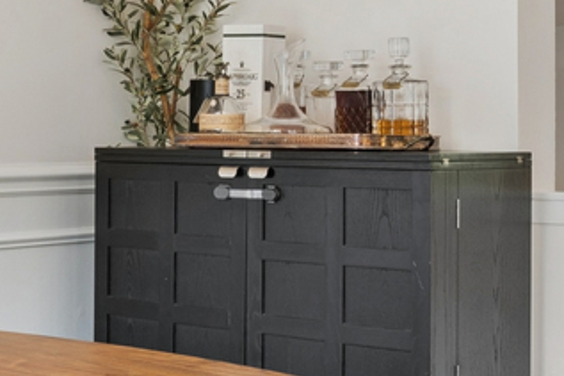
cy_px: 125
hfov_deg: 20.7
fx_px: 1441
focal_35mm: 92
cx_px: -114
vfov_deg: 14.8
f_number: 11
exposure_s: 1/30
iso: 200
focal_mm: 18
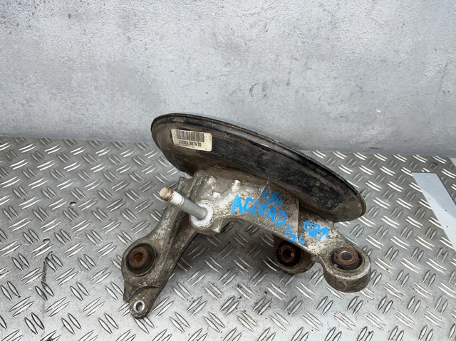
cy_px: 170
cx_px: 228
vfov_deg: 53.0
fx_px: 342
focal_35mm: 26
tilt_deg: -45.5
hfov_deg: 67.3
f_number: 1.6
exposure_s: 1/101
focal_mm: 5.1
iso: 32
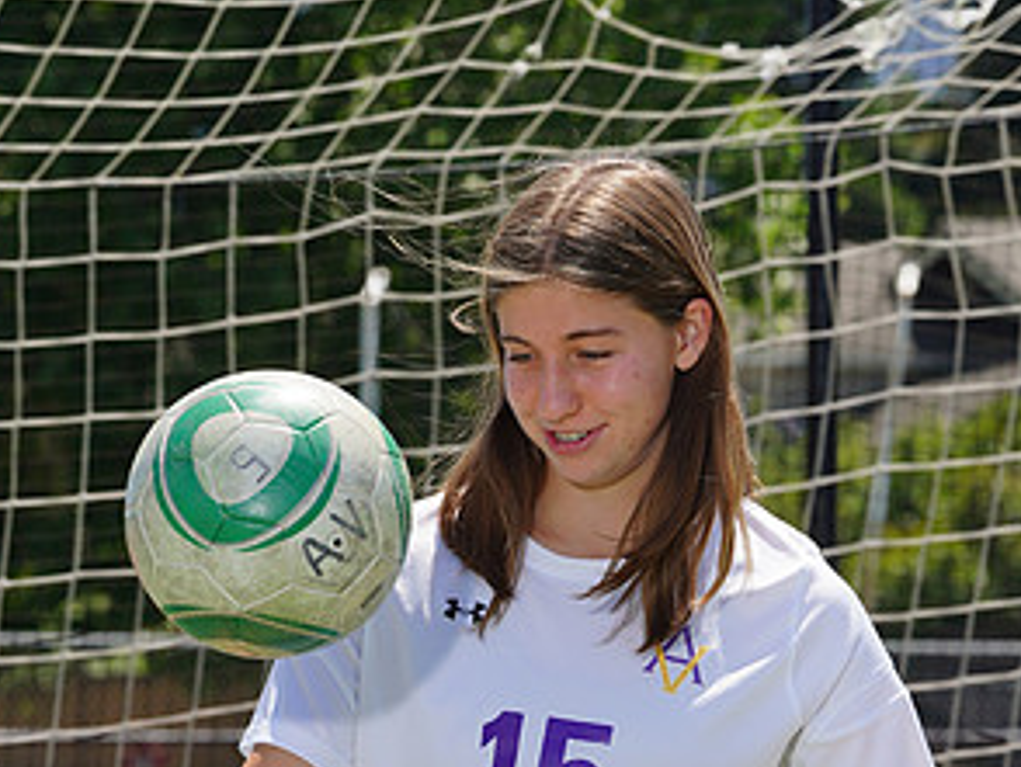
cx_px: 396
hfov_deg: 5.5
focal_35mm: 358
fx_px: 10568
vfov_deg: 4.2
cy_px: 861
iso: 200
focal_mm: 189
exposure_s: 1/250
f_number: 13
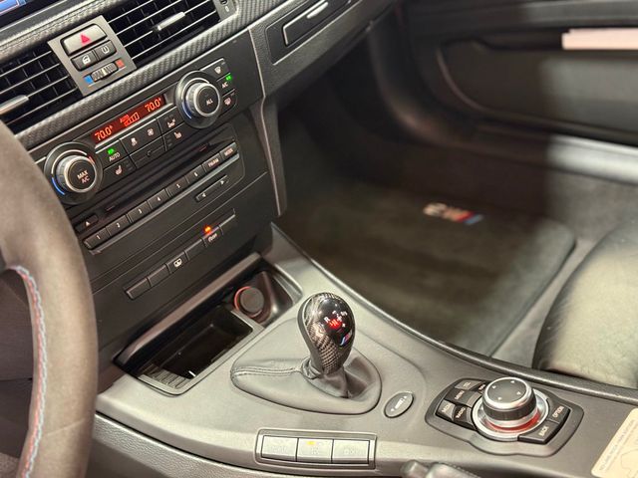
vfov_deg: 30.3
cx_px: 319
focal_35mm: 48
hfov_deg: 39.7
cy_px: 239
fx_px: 885
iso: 640
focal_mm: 6.76
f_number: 1.78
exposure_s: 1/30
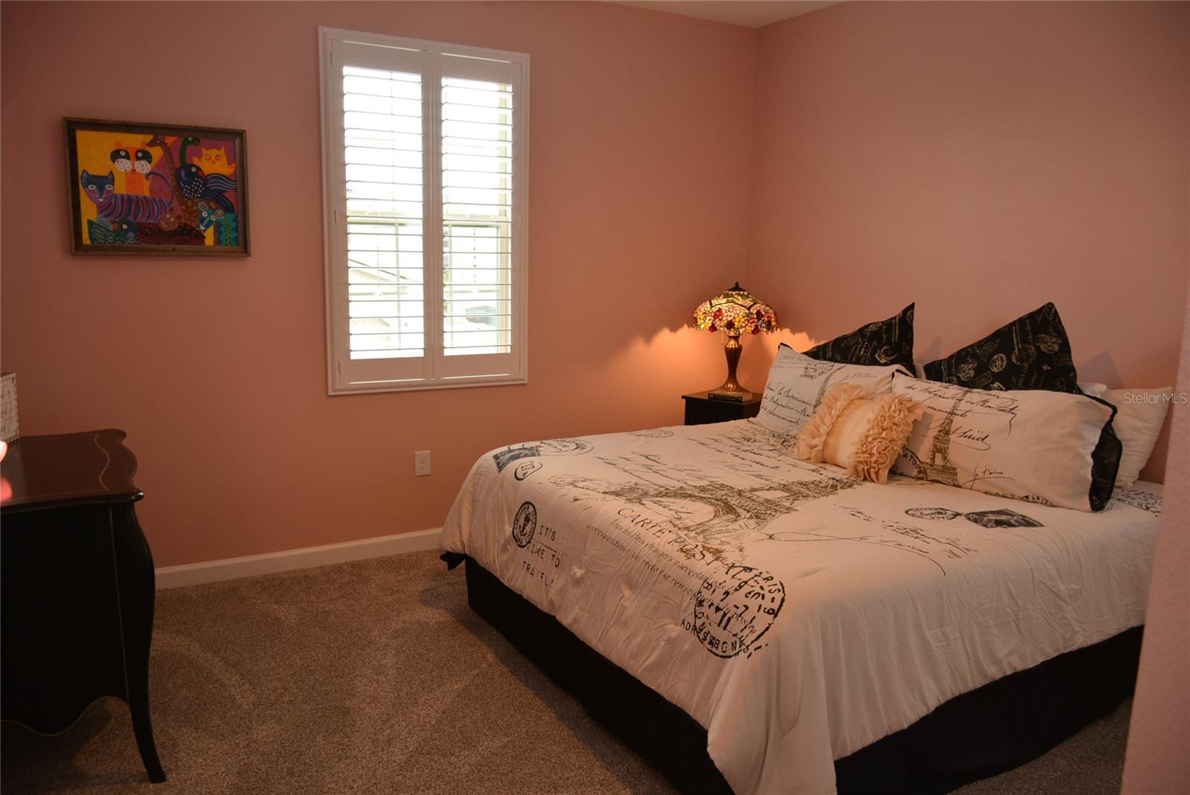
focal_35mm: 27
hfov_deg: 67.3
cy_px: 398
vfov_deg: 48.0
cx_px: 595
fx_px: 893
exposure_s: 1/60
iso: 320
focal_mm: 18
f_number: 4
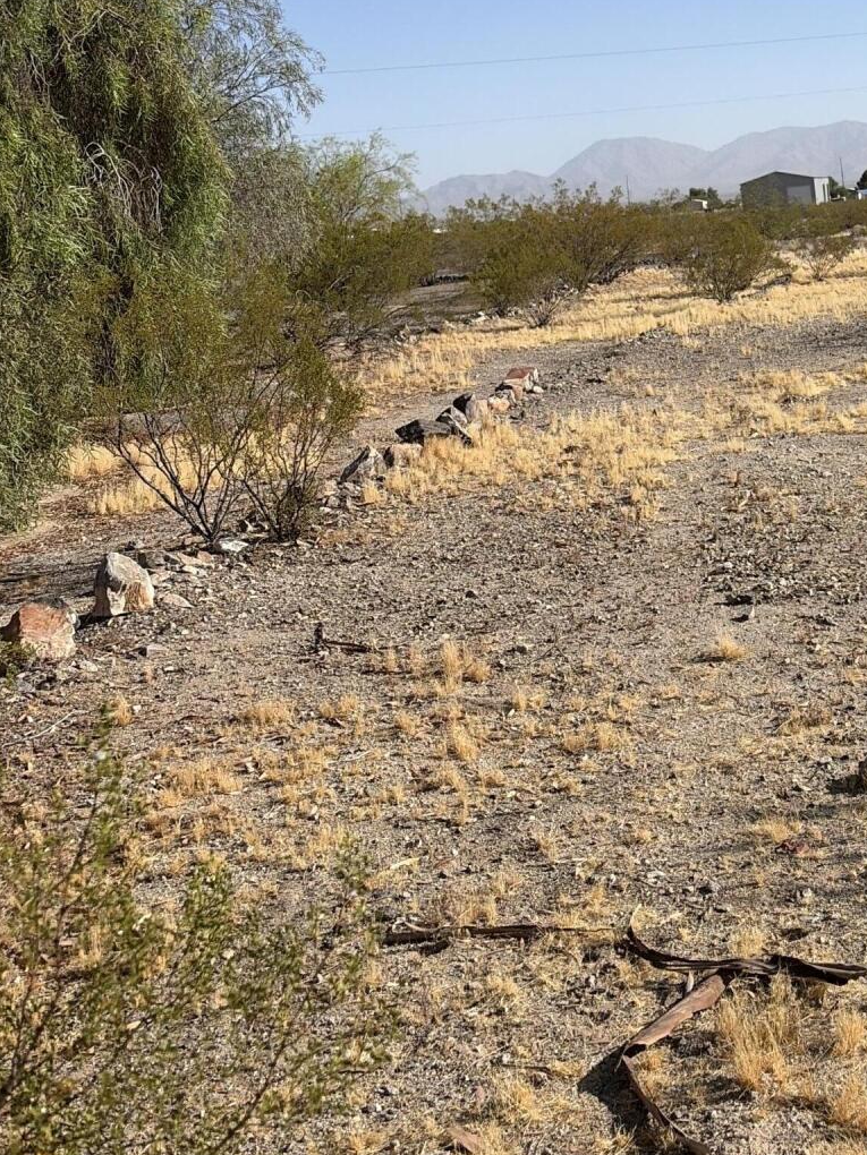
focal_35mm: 51
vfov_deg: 36.2
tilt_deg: -0.4
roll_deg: +5.6
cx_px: 843
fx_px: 1703
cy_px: 231
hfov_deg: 27.1
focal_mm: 5.96
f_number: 1.6
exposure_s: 1/6329
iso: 64
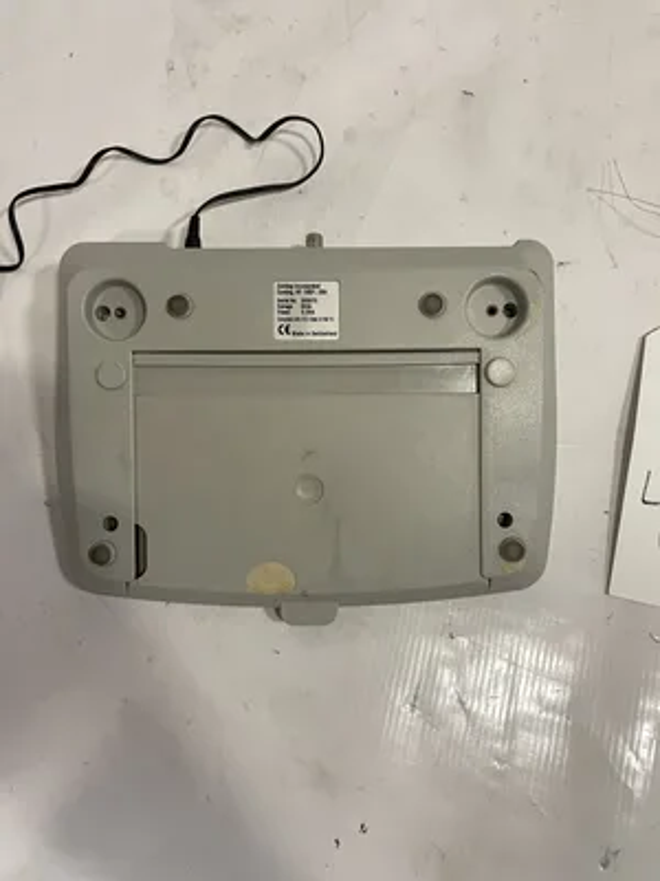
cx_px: 330
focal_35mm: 26
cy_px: 440
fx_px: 661
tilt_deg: -77.2
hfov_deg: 53.1
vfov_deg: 67.3
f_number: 1.6
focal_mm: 4.2
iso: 200
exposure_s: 1/60
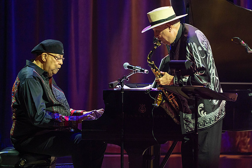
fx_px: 3158
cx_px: 142
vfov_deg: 3.0
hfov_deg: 4.6
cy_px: 73
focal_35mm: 451
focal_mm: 400
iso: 3200
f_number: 5.6
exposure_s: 1/250
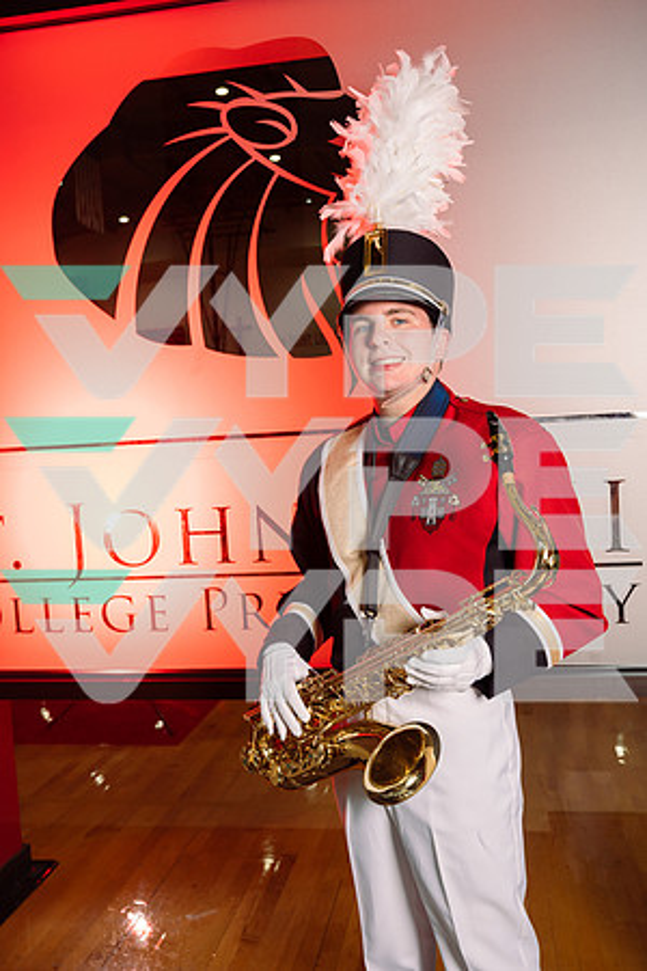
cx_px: 324
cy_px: 486
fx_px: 890
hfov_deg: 40.0
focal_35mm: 33
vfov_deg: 57.2
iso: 250
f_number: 5.6
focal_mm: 33
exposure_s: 1/250
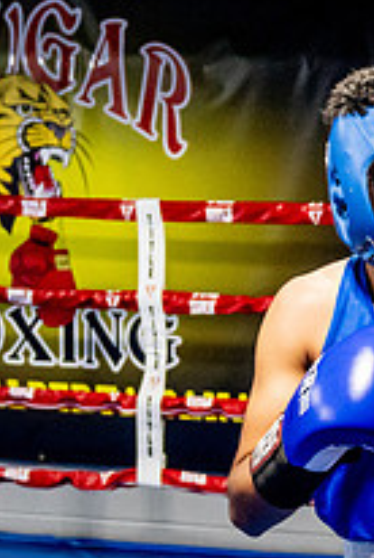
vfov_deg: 19.5
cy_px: 394
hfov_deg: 12.6
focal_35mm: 104
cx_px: 537
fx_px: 1615
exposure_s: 1/800
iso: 5000
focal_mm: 25
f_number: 2.8
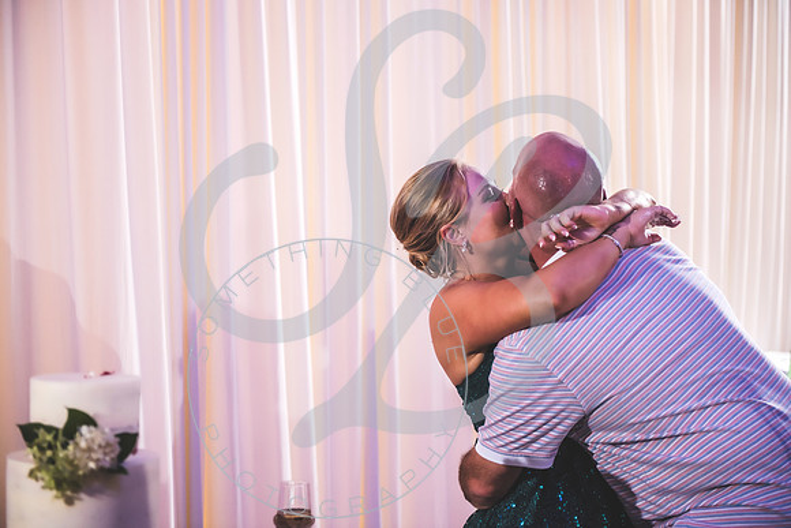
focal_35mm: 70
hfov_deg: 28.8
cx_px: 396
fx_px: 1538
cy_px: 264
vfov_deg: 19.5
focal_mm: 70
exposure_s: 1/125
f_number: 2.8
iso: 1000
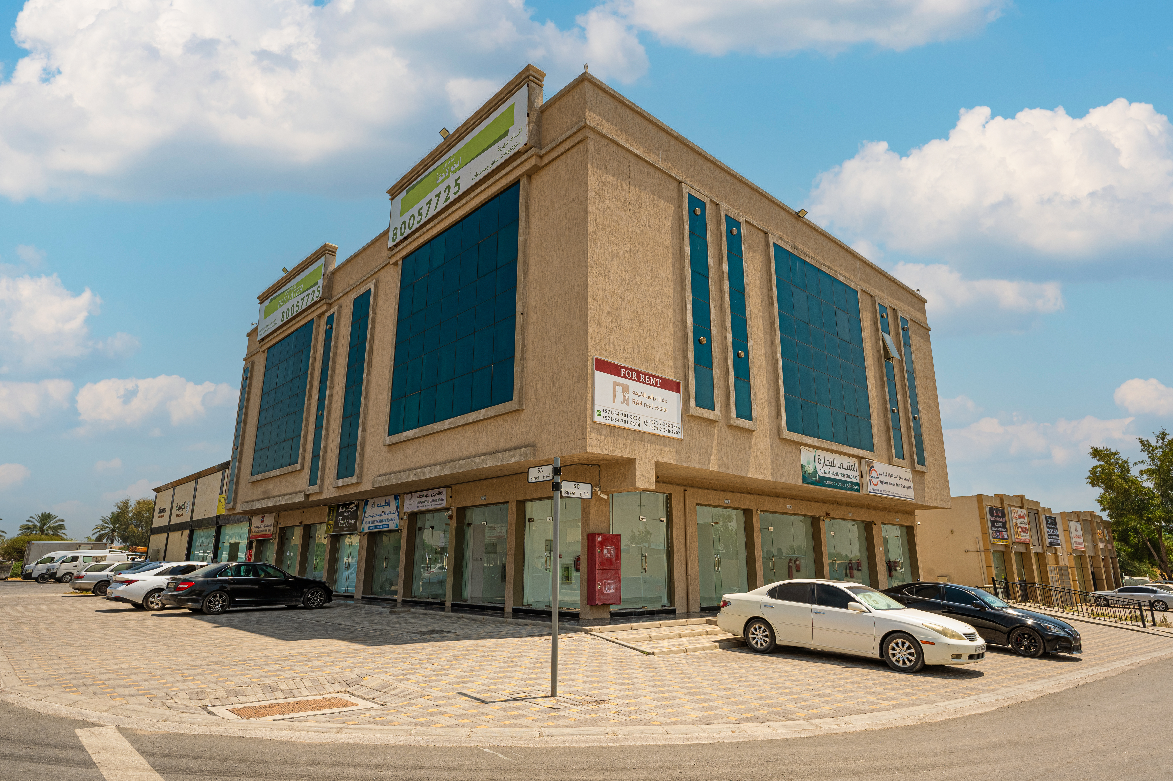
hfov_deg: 84.0
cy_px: 390
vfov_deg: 61.9
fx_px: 651
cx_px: 586
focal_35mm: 20
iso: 50
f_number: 10
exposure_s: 1/200
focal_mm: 20
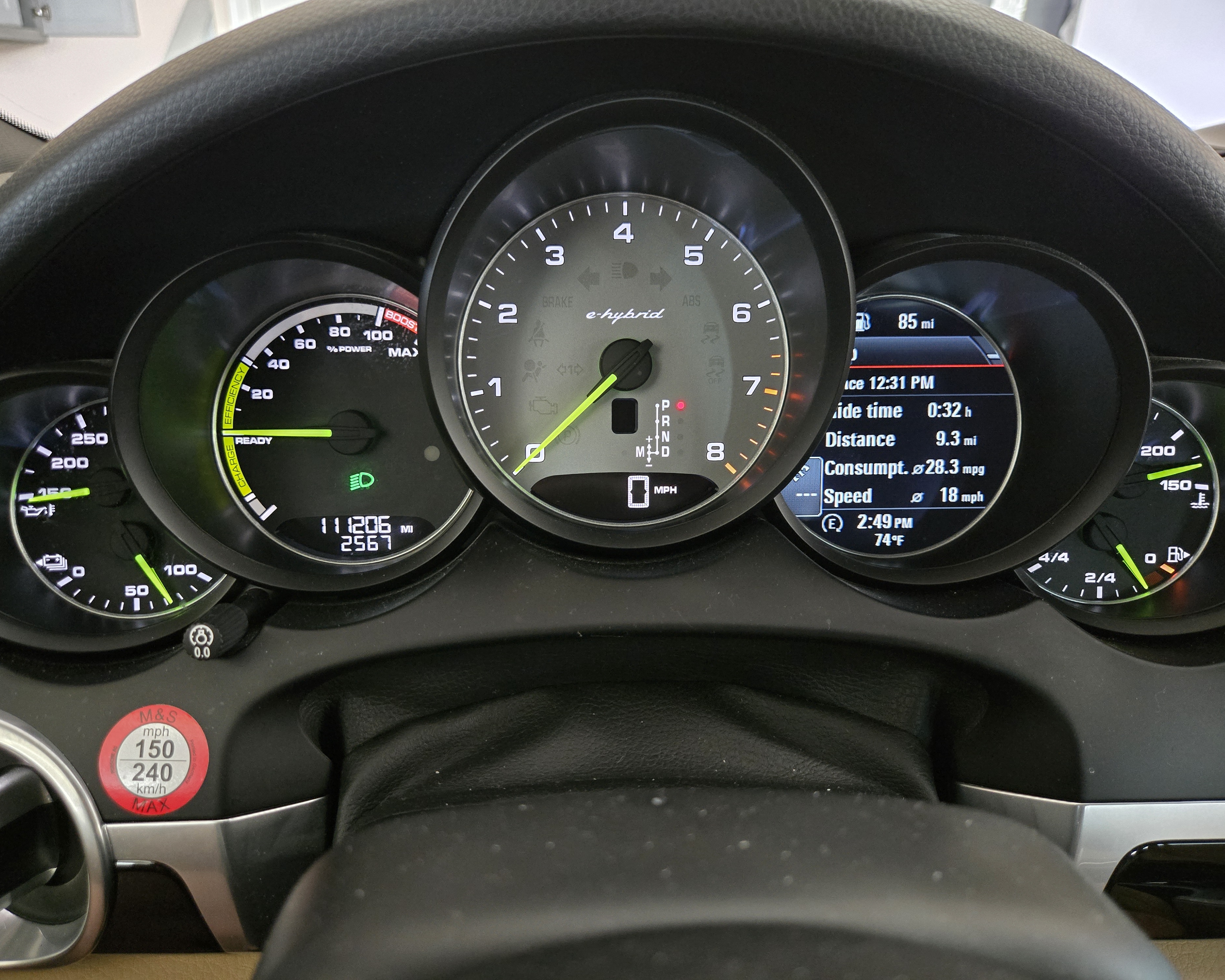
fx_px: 870
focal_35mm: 24
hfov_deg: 70.2
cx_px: 574
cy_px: 489
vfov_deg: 58.8
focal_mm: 5.4
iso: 1600
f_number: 1.8
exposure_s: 1/40.1
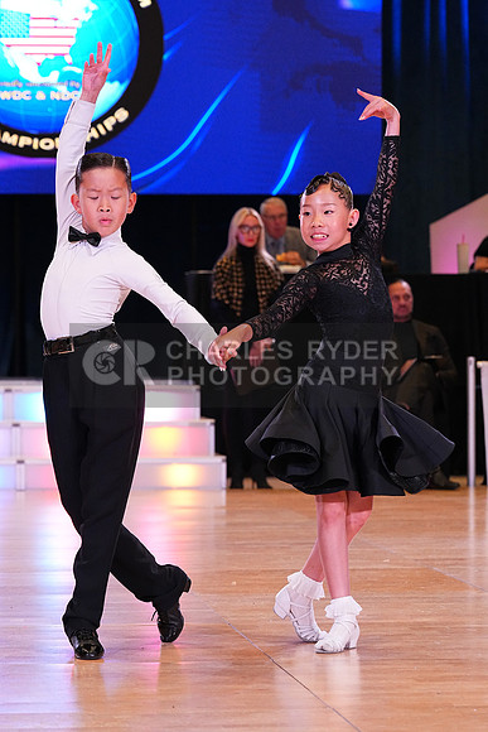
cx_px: 244
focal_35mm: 130
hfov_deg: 10.6
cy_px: 366
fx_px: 2642
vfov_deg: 15.8
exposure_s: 1/320
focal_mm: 130
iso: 5000
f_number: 6.3
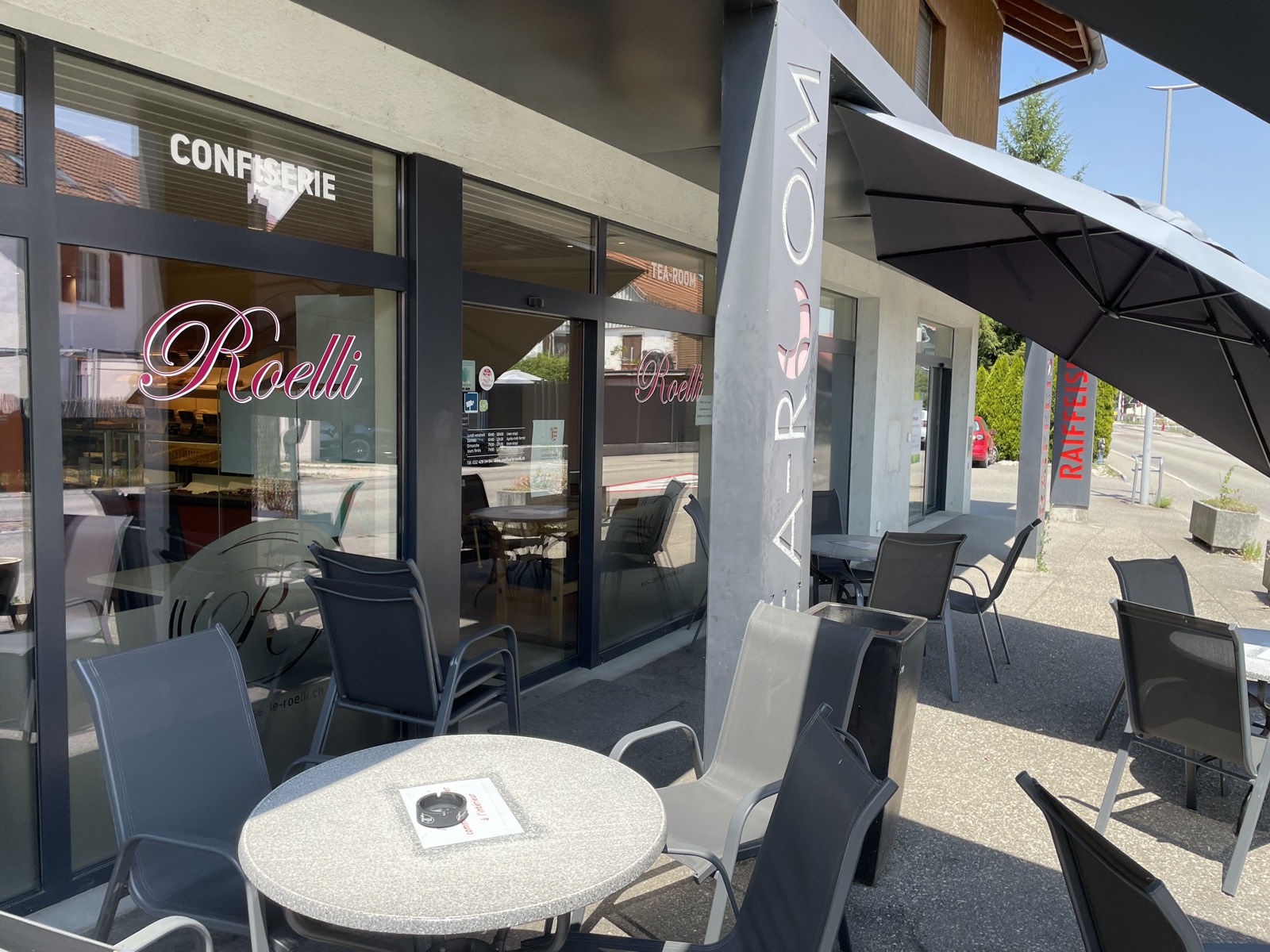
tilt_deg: -4.1
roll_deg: -1.8
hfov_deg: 67.3
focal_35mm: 26
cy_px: 476
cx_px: 635
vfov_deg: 53.1
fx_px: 954
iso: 32
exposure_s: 1/997
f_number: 1.6
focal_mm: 4.2
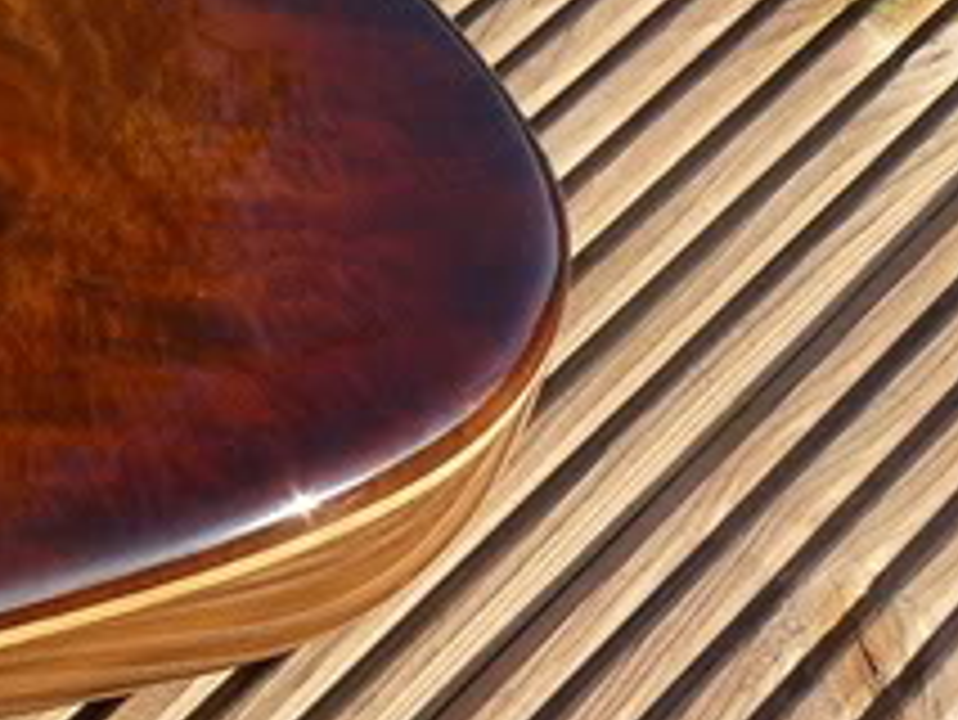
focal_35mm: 135
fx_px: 3738
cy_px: 680
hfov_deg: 13.1
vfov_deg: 10.9
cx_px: -810
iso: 100
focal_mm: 6
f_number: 4.5
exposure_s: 1/200
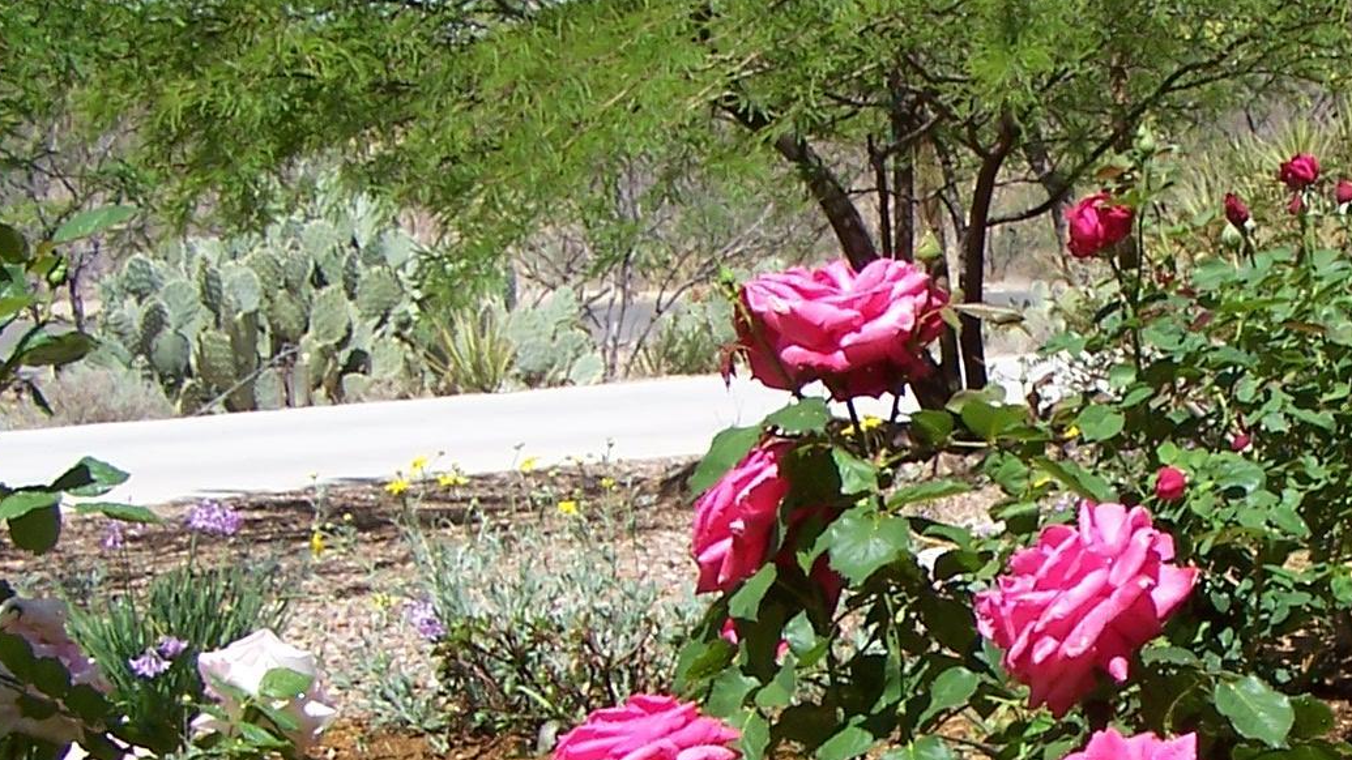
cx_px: 1100
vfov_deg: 11.7
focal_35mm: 103
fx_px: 3692
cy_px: 610
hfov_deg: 20.5
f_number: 3.2
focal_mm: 6.3
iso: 80
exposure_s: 1/1000
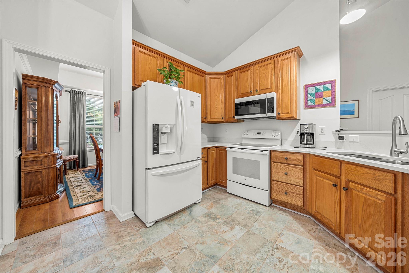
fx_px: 136
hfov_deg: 112.6
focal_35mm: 12
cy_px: 136
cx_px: 204
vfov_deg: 90.0
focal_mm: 12
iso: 200
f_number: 10
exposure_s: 3.2
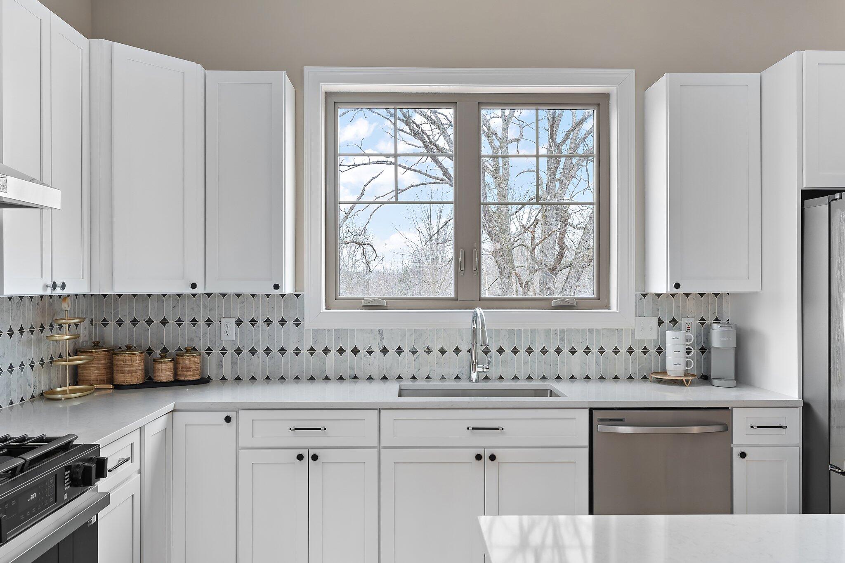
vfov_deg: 49.5
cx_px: 422
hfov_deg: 69.4
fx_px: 610
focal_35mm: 26
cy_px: 282
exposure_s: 1/1.25
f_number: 6.3
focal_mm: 17.7
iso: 320
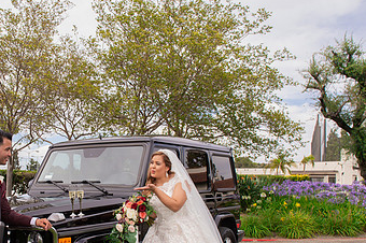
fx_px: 416
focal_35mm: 41
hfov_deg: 45.7
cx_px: 89
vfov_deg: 32.1
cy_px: 175
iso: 400
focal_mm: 24
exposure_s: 1/250
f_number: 8
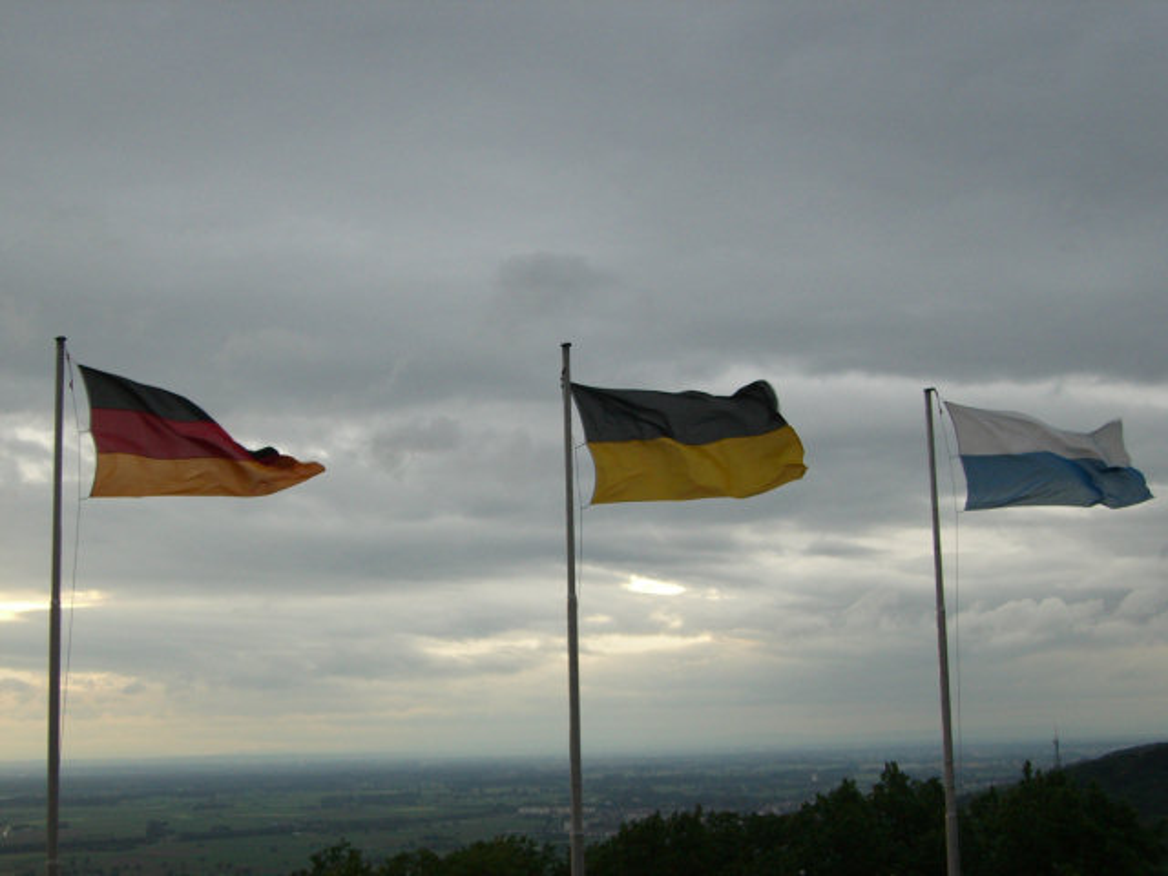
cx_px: 584
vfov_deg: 26.6
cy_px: 438
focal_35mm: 55
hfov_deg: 34.9
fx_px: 1856
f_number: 3.3
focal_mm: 9
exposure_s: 1/80
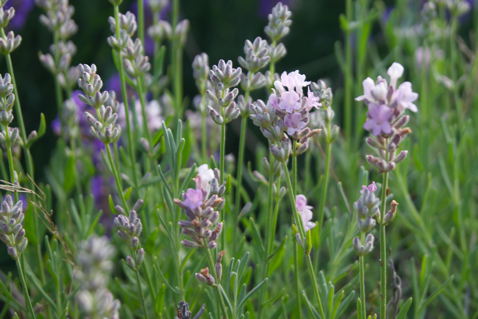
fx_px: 1095
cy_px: 160
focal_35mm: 82
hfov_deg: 24.6
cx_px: 239
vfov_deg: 16.6
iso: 100
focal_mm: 55
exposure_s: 1/125
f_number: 6.3
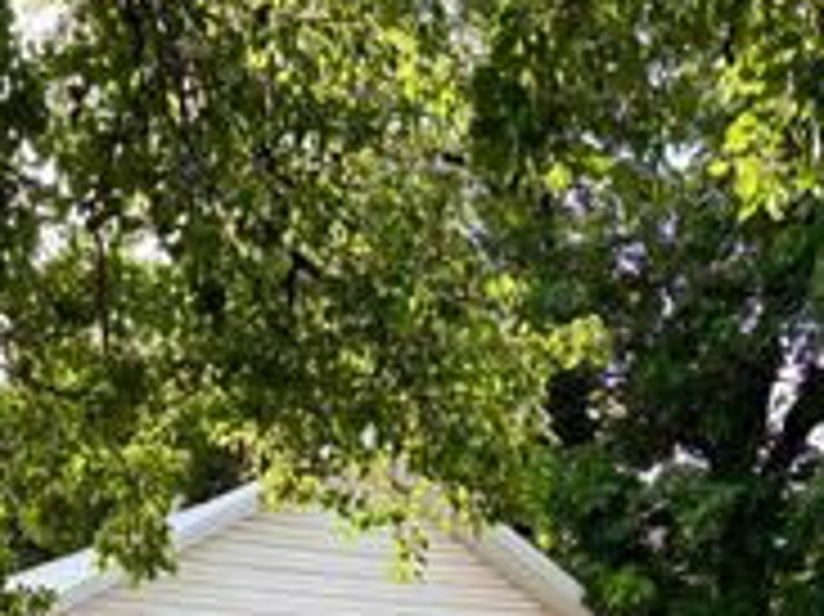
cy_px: 744
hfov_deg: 26.5
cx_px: 81
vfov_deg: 19.5
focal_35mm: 71
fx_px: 1689
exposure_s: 1/269
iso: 50
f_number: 1.6
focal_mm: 5.96
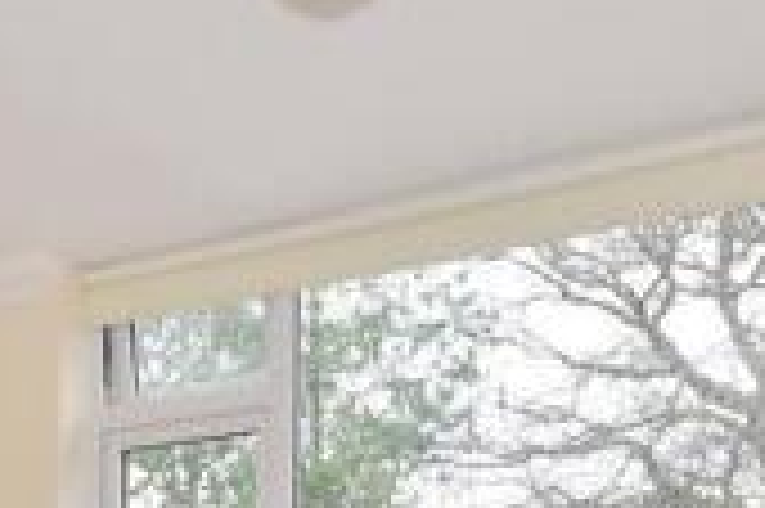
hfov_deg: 33.3
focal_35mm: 58
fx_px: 1231
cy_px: 753
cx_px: 130
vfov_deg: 20.2
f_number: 9
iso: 500
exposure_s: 1/60
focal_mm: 10
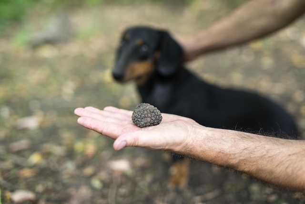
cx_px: 152
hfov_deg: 39.6
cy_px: 102
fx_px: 424
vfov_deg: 27.0
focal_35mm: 50
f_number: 1.8
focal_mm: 50
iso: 500
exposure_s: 1/320
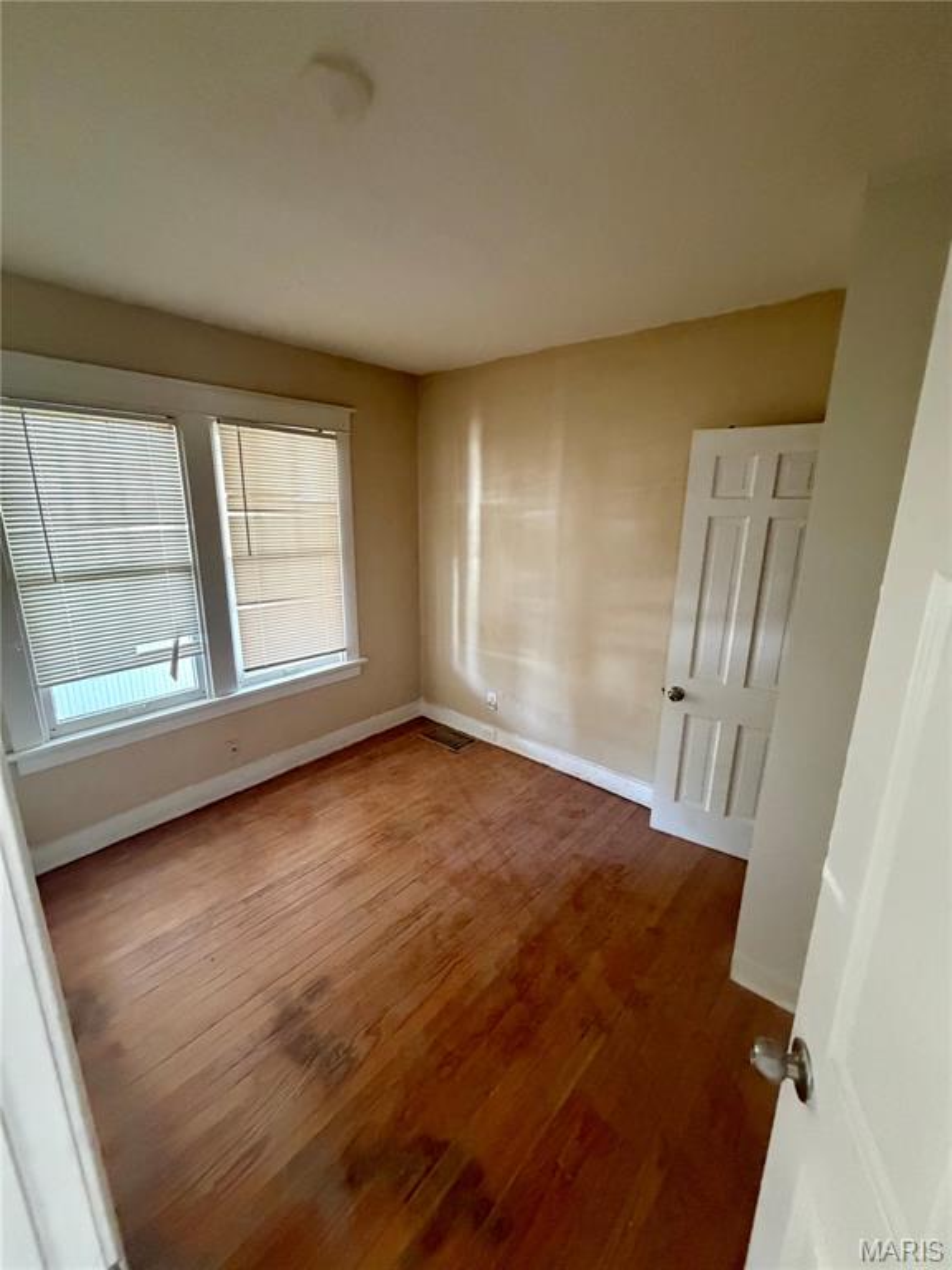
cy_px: 635
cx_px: 476
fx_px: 513
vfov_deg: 102.1
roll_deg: -0.6
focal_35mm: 14
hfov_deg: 85.7
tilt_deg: -14.6
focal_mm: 2.22
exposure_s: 1/60
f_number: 2.2
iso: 640
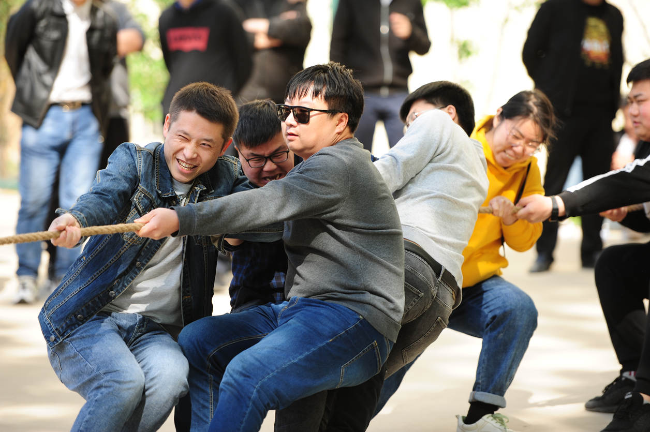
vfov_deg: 8.1
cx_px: 325
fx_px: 3067
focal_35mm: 170
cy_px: 216
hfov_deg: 12.1
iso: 200
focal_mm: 170
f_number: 2.8
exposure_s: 1/640
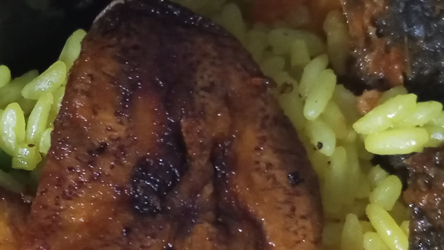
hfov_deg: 26.4
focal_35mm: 76
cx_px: 3
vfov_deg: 14.8
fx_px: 895
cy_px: 377
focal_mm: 4.19
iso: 10057
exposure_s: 1/15
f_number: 1.6
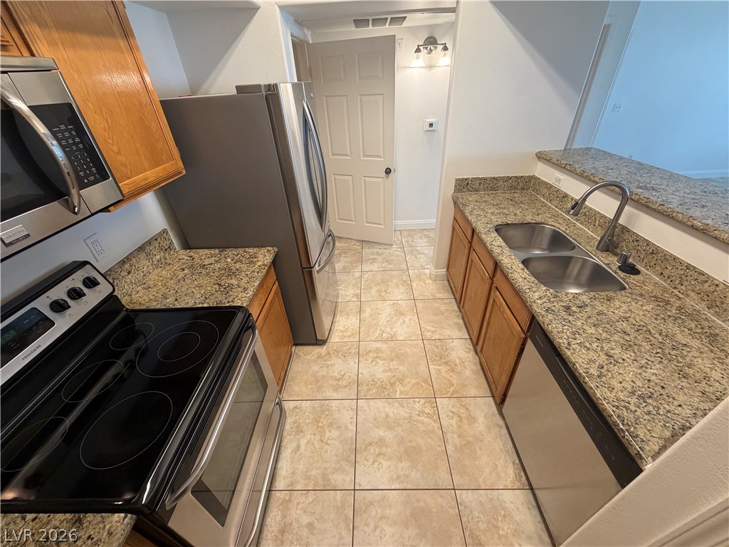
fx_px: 295
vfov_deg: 85.7
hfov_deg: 102.1
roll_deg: +2.9
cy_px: 274
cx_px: 364
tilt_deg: -33.7
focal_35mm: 14
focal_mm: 2.22
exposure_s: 1/120
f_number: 2.2
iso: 320
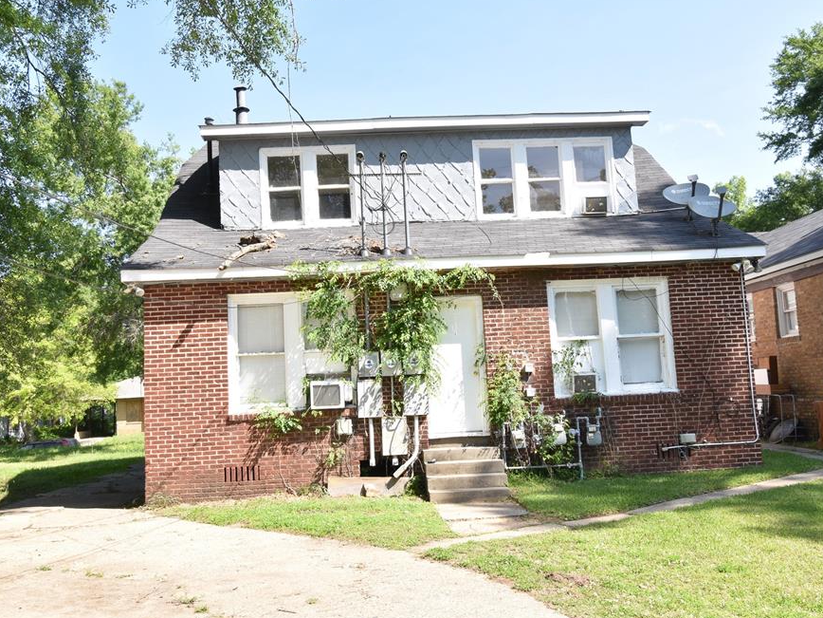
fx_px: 808
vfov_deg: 41.8
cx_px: 407
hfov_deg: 54.0
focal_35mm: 34
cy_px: 302
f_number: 13
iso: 500
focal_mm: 20
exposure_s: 1/160
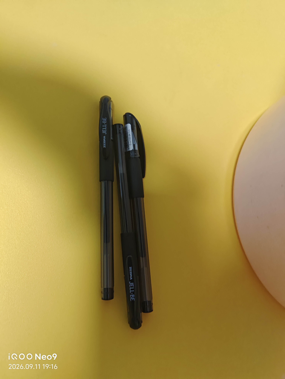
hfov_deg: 58.9
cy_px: 190
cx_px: 142
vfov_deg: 73.9
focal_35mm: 23
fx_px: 252
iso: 1209
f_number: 1.88
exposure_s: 1/50
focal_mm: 5.56
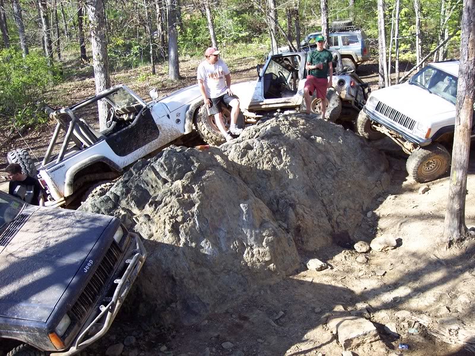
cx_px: 238
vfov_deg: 36.8
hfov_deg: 47.9
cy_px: 178
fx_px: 535
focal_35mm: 39
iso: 100
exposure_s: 1/250
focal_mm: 8
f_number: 3.4
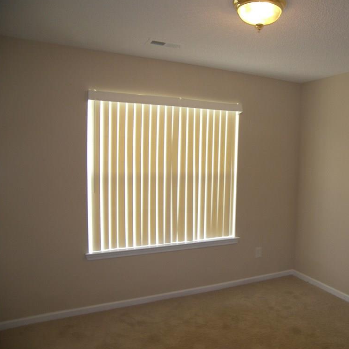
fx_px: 331
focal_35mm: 29
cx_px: 237
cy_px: 176
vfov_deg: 55.6
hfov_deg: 54.3
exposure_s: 1/30
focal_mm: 5
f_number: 2.8
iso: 100
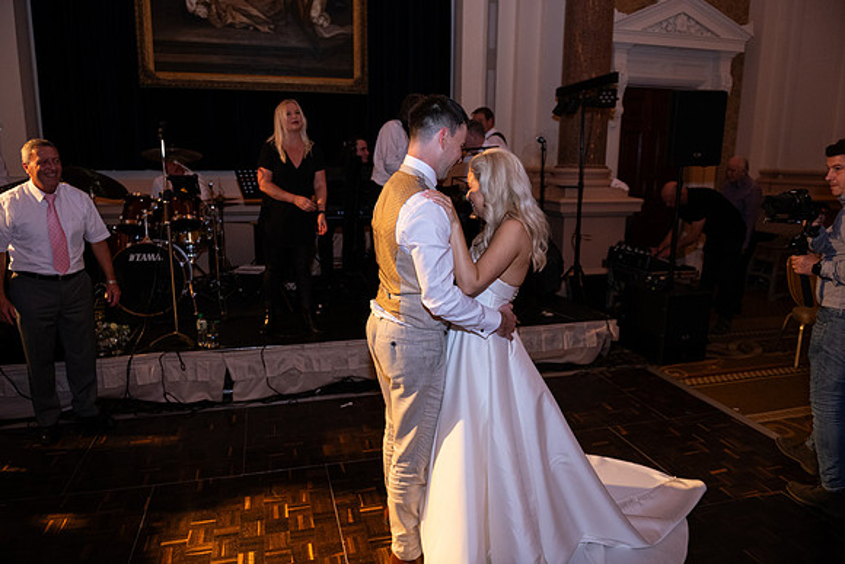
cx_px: 422
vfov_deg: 53.2
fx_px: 563
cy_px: 282
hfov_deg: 73.7
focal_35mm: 24
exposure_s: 1/160
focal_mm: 24
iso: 1250
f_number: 3.5
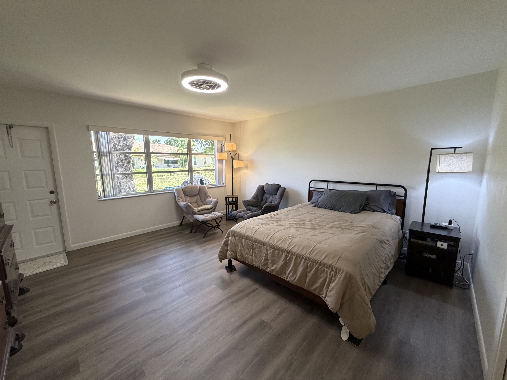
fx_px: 205
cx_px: 254
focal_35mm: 14
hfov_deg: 102.1
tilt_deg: -8.4
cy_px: 190
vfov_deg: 85.7
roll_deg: +1.2
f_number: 2.2
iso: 320
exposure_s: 1/120
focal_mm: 2.22
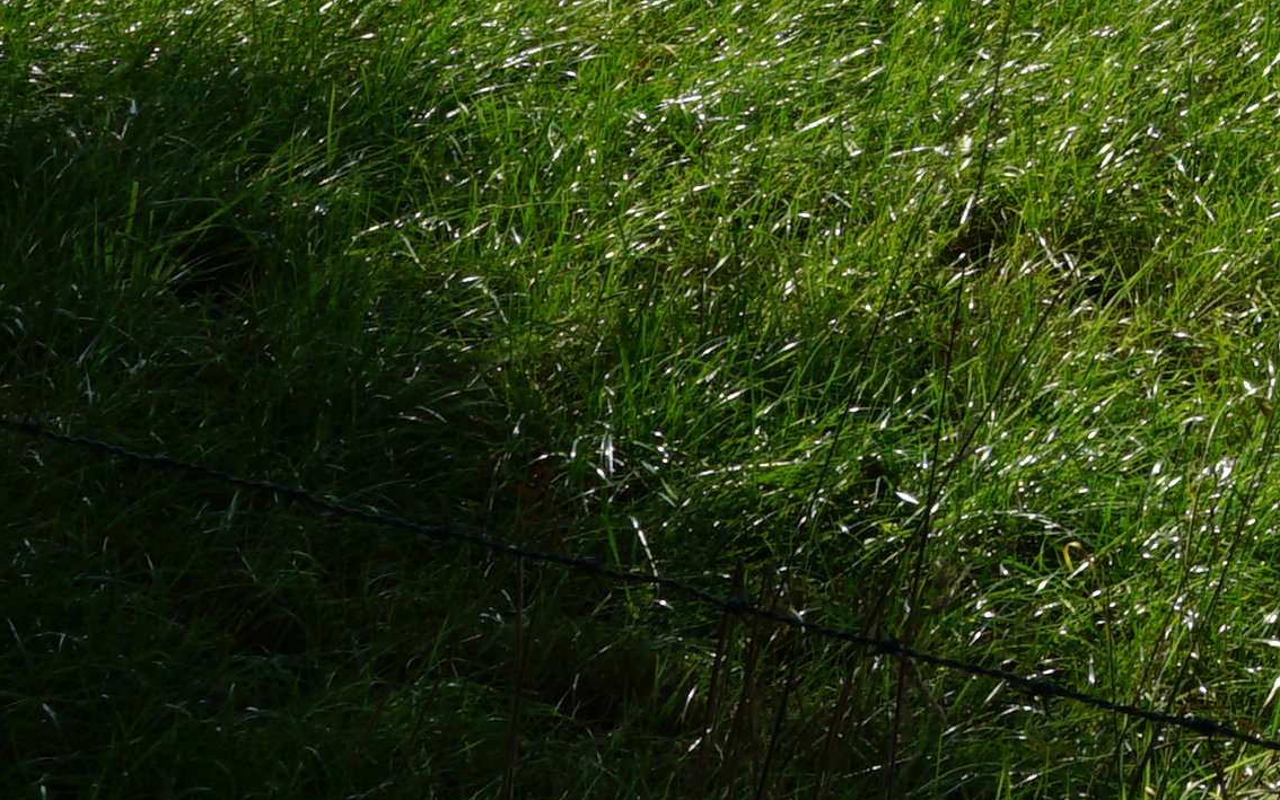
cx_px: 2807
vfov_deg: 5.0
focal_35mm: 251
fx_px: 8746
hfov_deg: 7.9
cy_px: -1398
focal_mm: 31
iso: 100
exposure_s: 1/160
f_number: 11
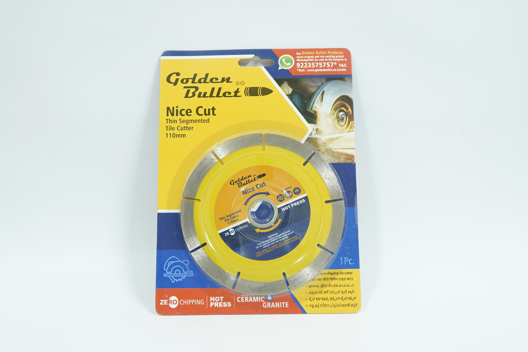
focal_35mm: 49
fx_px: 719
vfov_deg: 27.5
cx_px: 264
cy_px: 176
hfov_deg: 40.3
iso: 800
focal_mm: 33
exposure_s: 1/4
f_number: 8
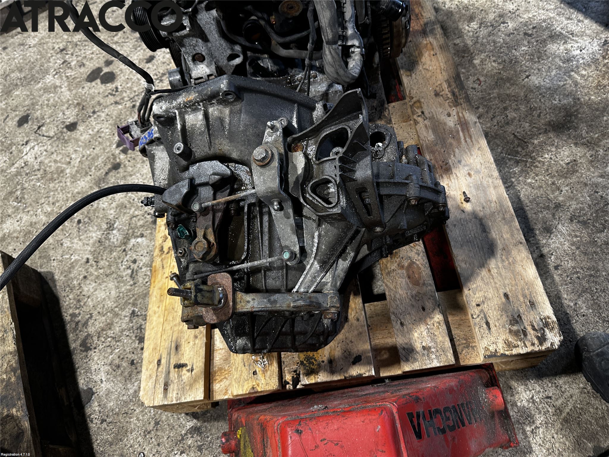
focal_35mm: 24
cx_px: 304
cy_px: 228
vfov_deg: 56.8
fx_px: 422
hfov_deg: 71.6
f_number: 1.78
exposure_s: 1/50
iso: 125
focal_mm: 6.86
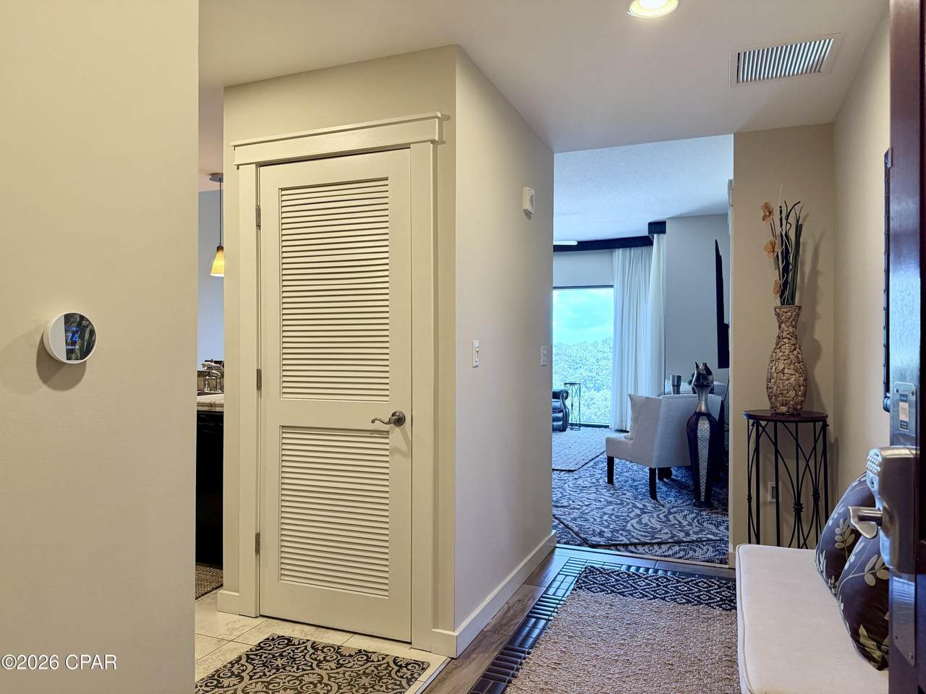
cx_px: 463
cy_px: 347
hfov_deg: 71.6
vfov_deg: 56.8
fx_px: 642
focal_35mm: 24
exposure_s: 1/120
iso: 250
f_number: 1.78
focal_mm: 6.76
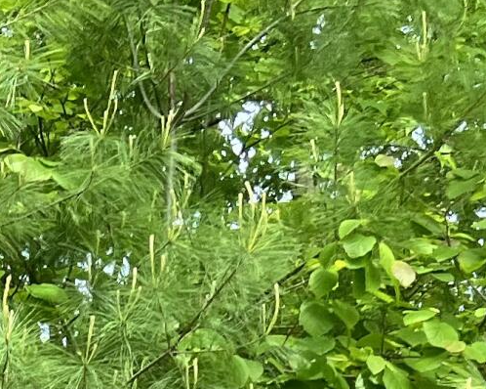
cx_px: -39
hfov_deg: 12.4
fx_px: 2200
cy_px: 1074
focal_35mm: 153
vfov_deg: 8.7
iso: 50
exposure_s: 1/797
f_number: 1.5
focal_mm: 5.7
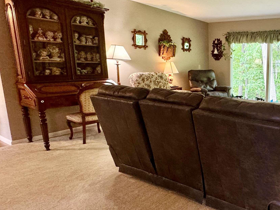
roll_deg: -1.4
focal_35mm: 26
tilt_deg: -10.0
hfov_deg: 56.5
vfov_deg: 53.0
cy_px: 99
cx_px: 260
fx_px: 210
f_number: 2.2
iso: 320
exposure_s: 1/60
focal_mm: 2.22
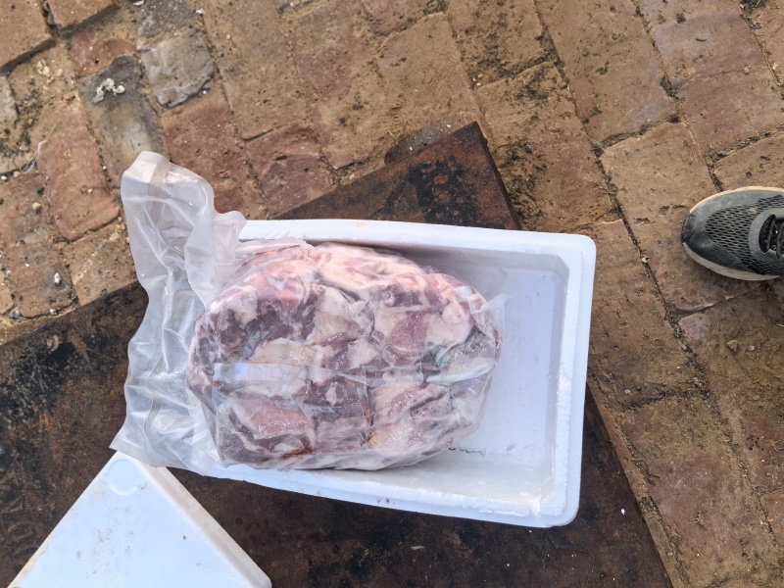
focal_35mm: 27
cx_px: 392
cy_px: 294
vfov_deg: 51.4
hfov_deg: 65.3
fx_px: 612
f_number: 2
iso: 50
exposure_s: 1/175
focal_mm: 5.75
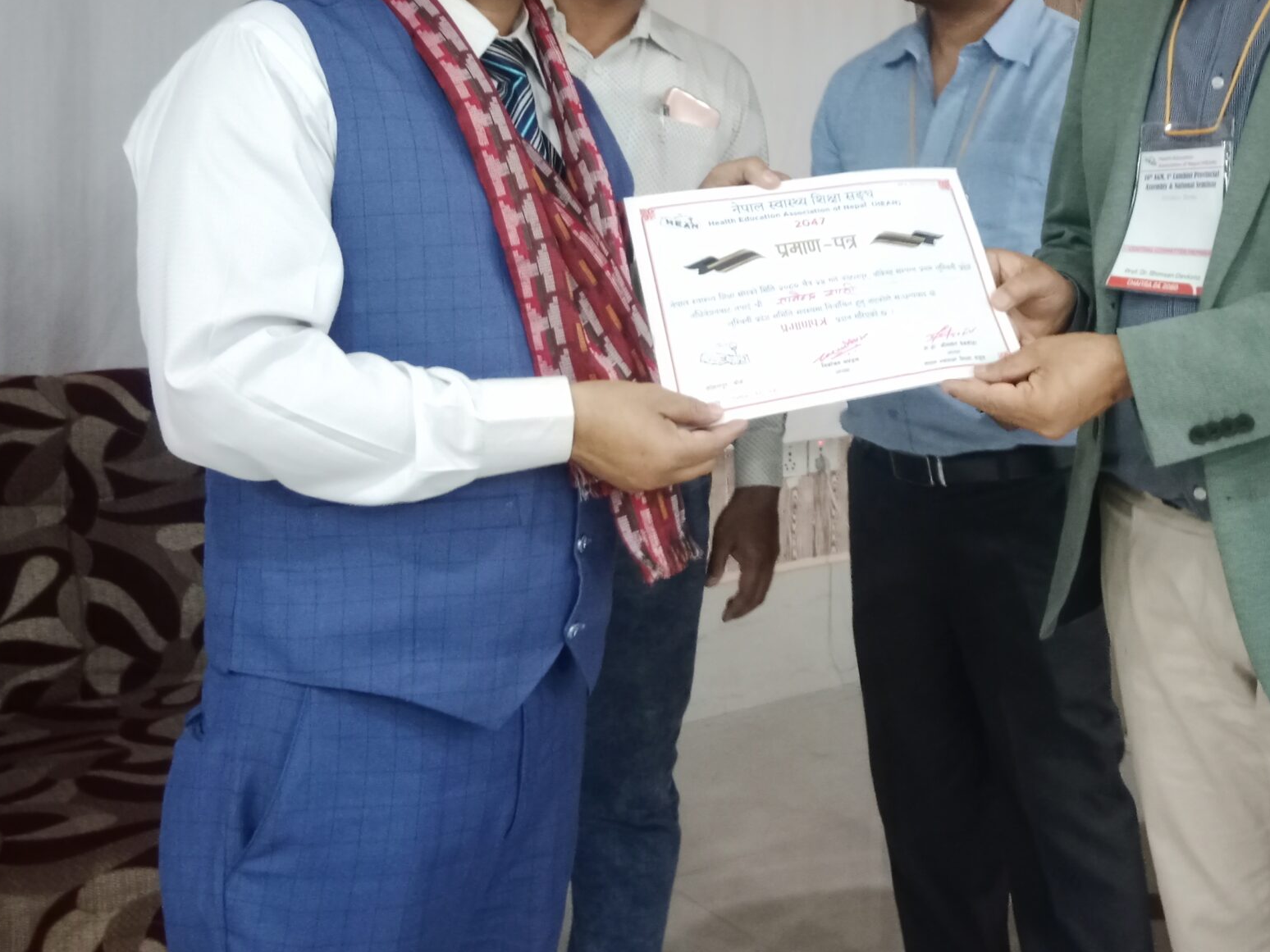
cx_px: 881
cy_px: 219
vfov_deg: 32.8
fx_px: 1578
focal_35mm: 43
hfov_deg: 43.0
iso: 3694
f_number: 1.8
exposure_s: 1/16.7
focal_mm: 3.96
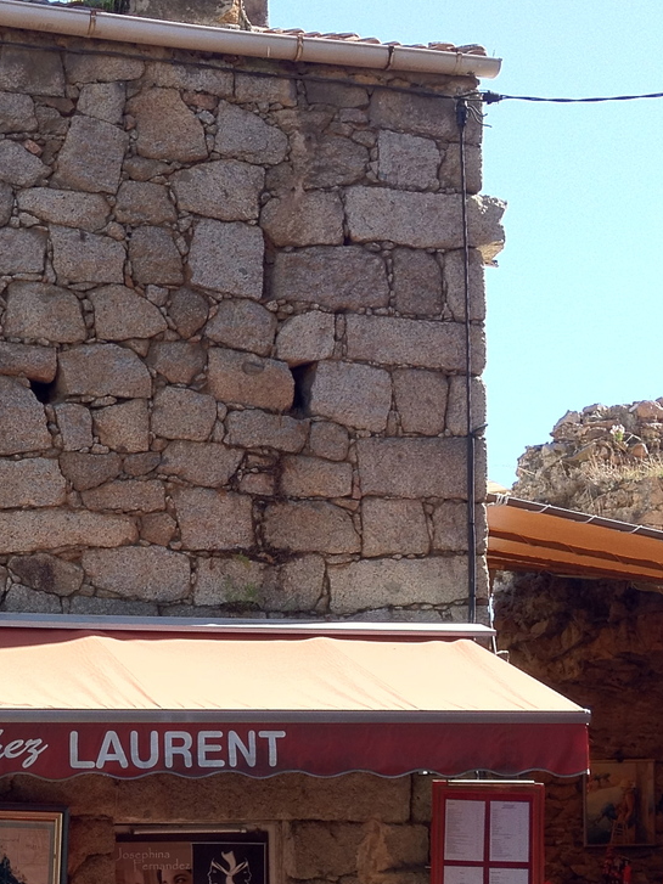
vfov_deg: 25.0
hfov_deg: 18.8
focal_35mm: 77
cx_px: 54
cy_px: 675
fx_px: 1967
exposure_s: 1/476
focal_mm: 4.28
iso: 64
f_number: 2.4
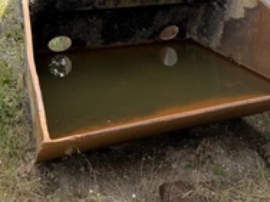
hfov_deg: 37.2
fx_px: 398
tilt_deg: -13.0
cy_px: 20
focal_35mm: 51
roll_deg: -4.1
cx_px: 171
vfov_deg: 27.5
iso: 80
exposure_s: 1/1553
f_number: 1.78
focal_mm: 6.76
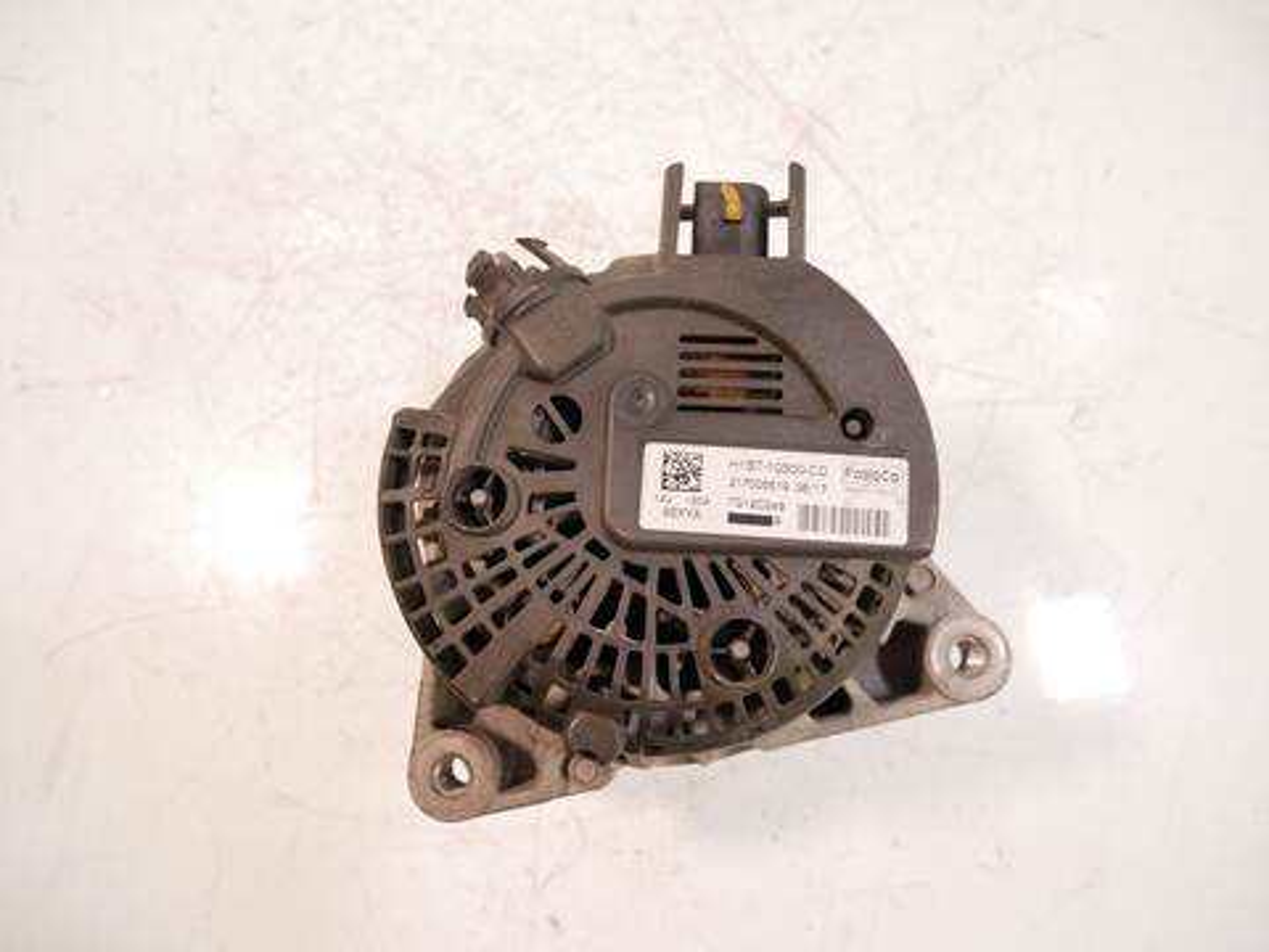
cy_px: 476
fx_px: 880
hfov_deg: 71.6
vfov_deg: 56.8
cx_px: 634
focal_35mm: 24
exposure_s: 1/60
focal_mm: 12
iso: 800
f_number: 3.5
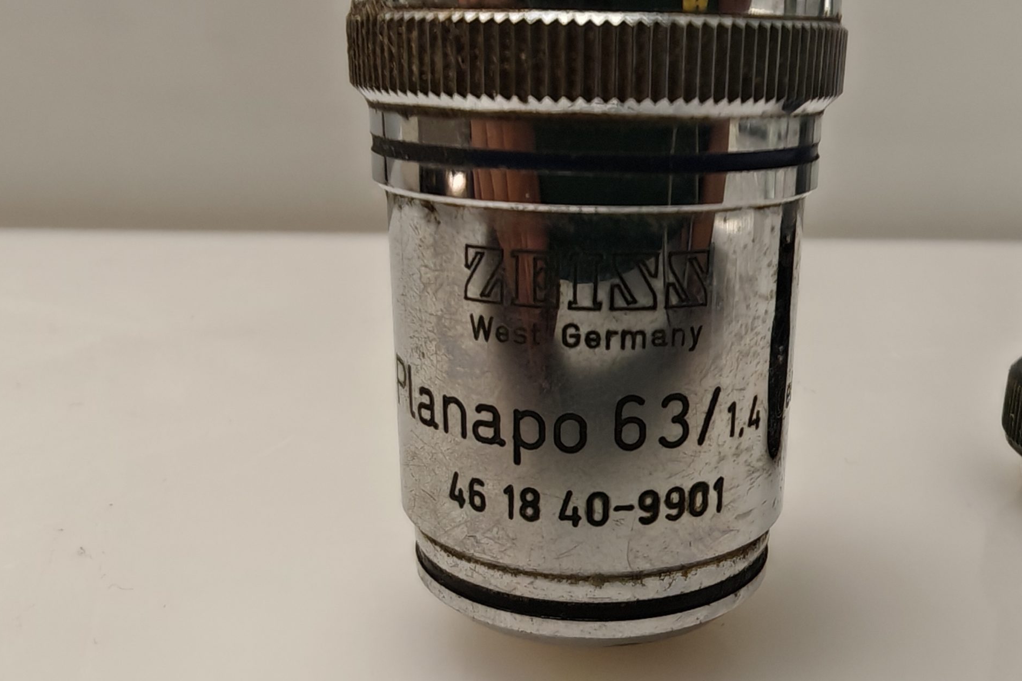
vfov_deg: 35.0
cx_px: 585
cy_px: 328
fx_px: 1079
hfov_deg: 50.5
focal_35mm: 38
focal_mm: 1.82
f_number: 2
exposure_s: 1/50
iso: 125
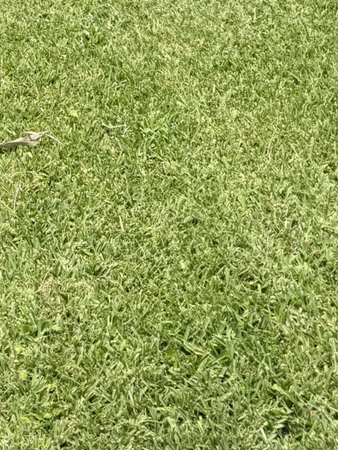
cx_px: -167
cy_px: -217
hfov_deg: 16.8
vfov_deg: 20.9
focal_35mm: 80
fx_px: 1041
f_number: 1.78
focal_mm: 6.76
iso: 80
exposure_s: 1/3279
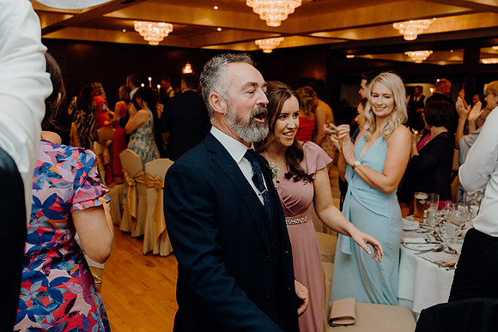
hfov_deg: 53.1
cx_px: 249
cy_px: 166
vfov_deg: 36.9
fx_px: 498
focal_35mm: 36
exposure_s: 1/200
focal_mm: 24
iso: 1250
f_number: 2.8
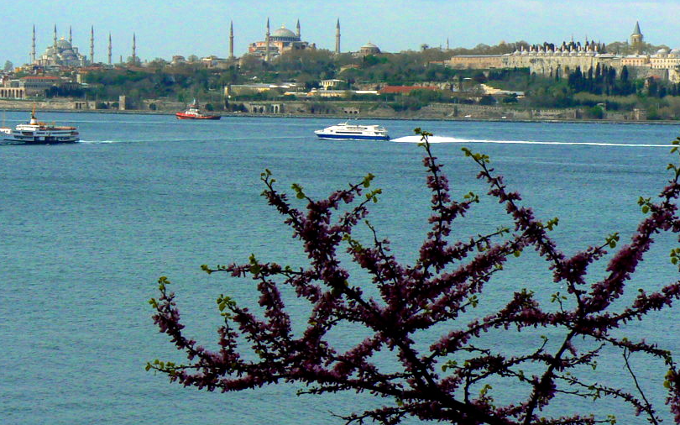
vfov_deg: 10.1
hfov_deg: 16.1
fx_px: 2409
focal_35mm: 130
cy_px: 137
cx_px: 341
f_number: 8
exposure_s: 1/640
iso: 100
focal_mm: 13.4
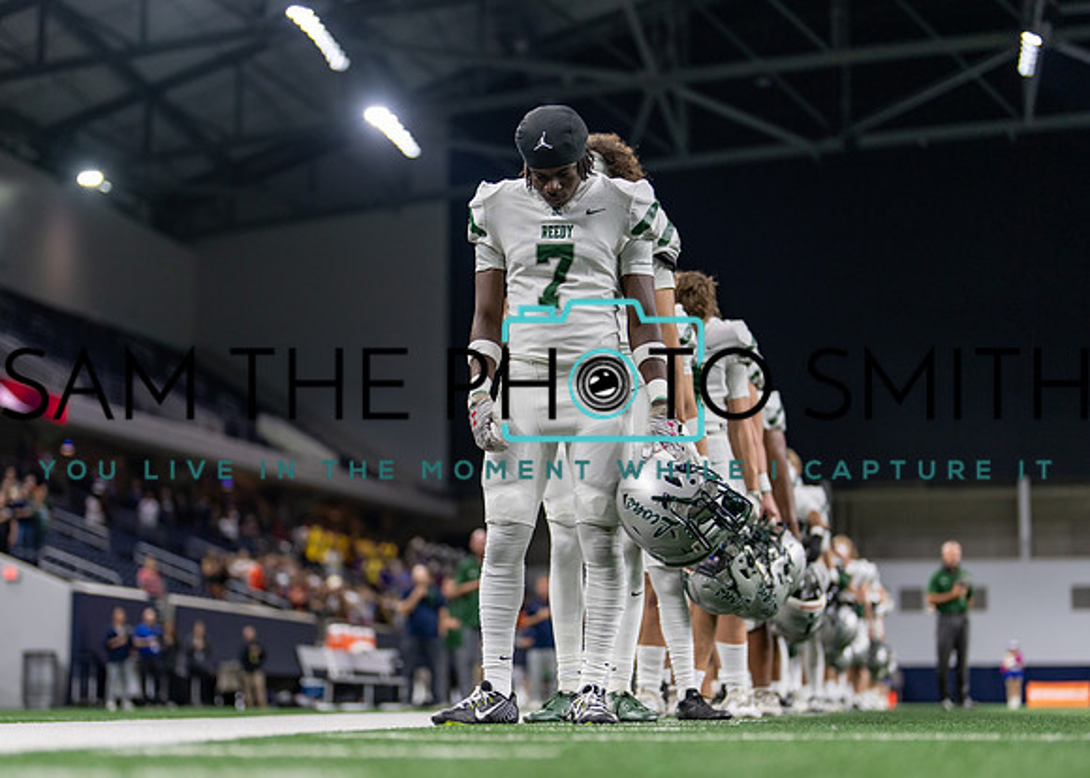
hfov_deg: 30.5
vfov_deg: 22.0
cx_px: 524
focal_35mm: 64
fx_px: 1996
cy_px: 440
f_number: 1.2
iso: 250
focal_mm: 50
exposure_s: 1/500
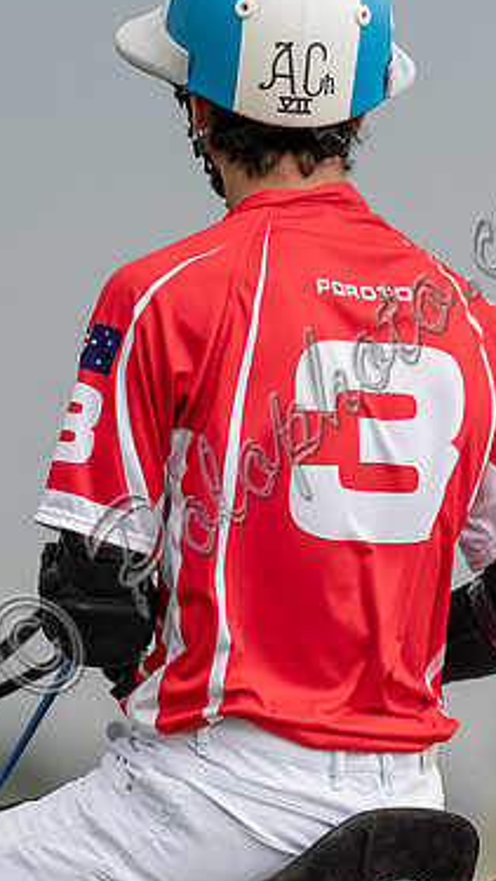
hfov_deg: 1.4
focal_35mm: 849
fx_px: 19846
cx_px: 235
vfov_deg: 2.5
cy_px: 383
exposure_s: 1/5000
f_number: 2.8
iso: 320
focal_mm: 300
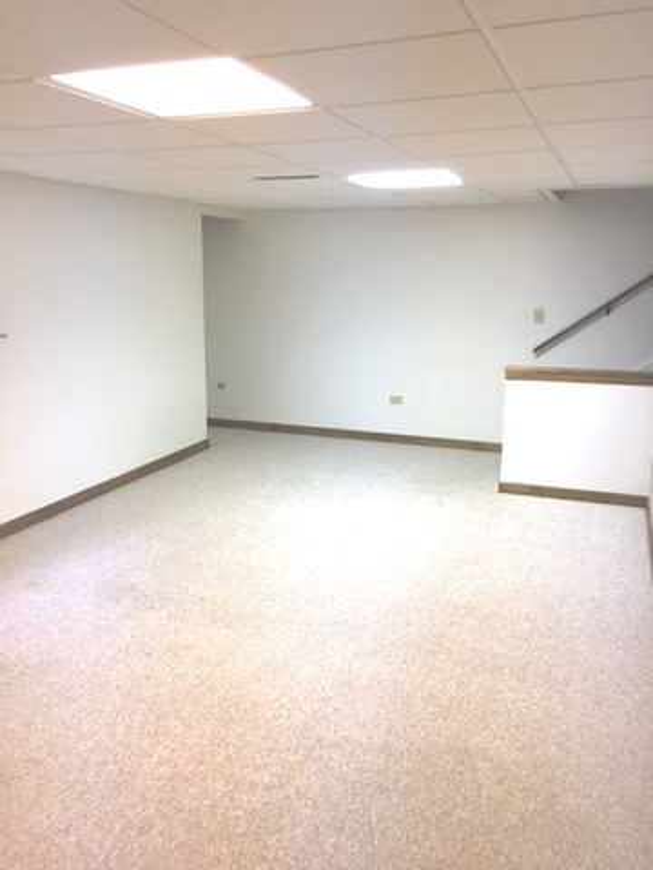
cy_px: 435
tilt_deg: -14.2
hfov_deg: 48.2
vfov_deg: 61.7
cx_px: 326
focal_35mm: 29
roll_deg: +0.2
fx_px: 729
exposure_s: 1/33
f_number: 2.2
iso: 125
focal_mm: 4.15
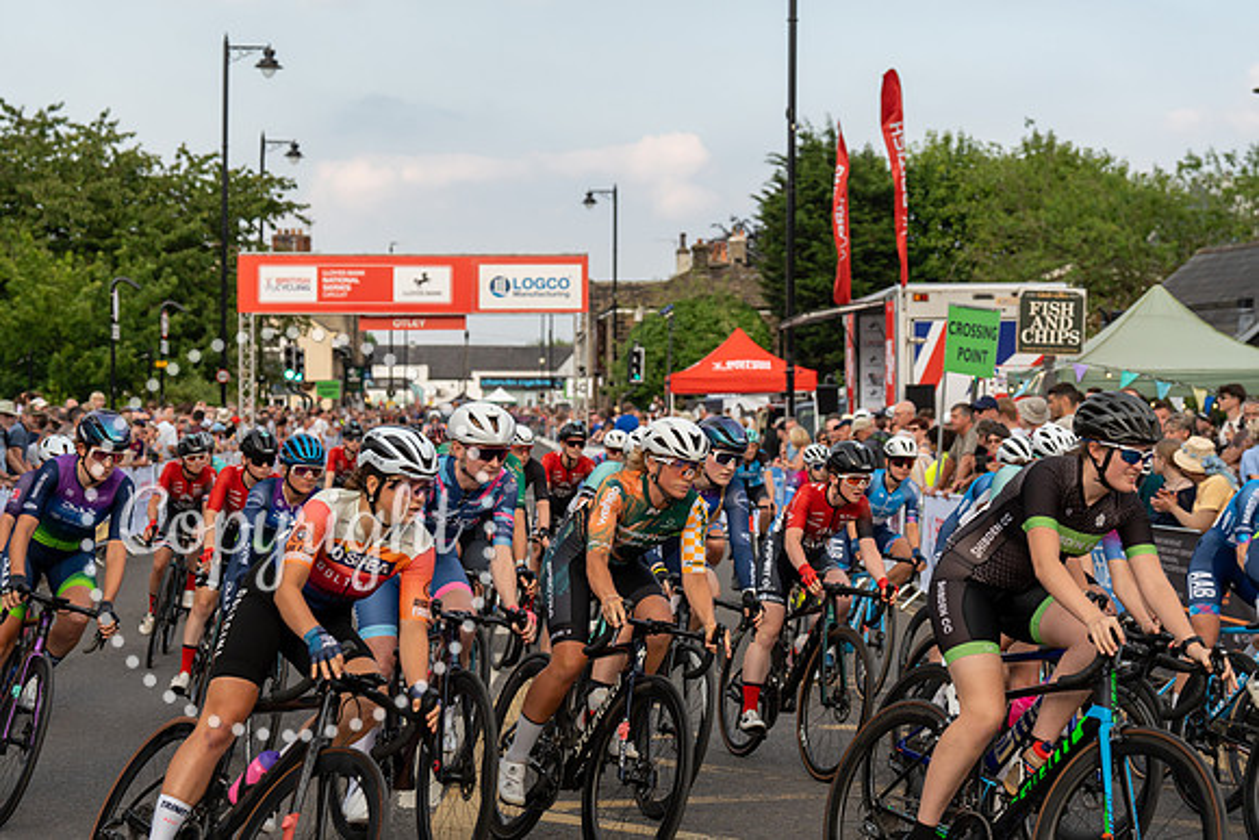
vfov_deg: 19.5
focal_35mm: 70
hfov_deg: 28.8
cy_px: 420
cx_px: 630
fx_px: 2449
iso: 500
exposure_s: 1/1250
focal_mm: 70
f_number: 5
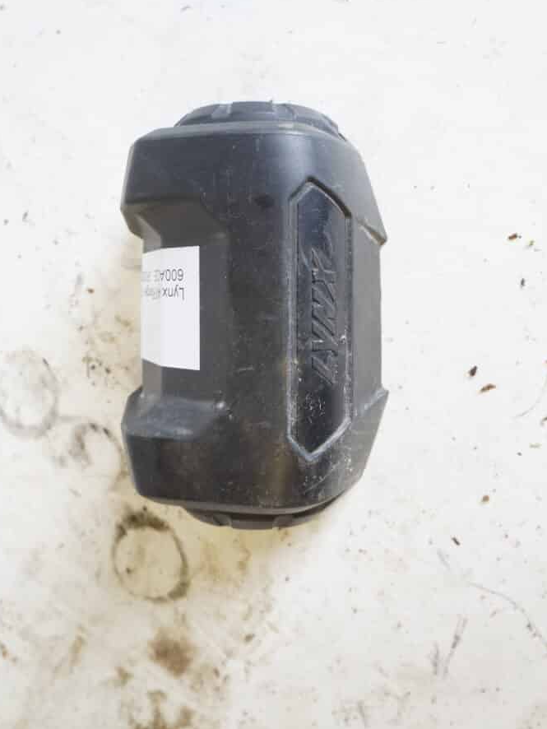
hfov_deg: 46.8
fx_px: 632
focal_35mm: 30
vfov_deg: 59.7
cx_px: 270
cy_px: 311
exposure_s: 1/25
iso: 1000
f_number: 6.3
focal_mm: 18
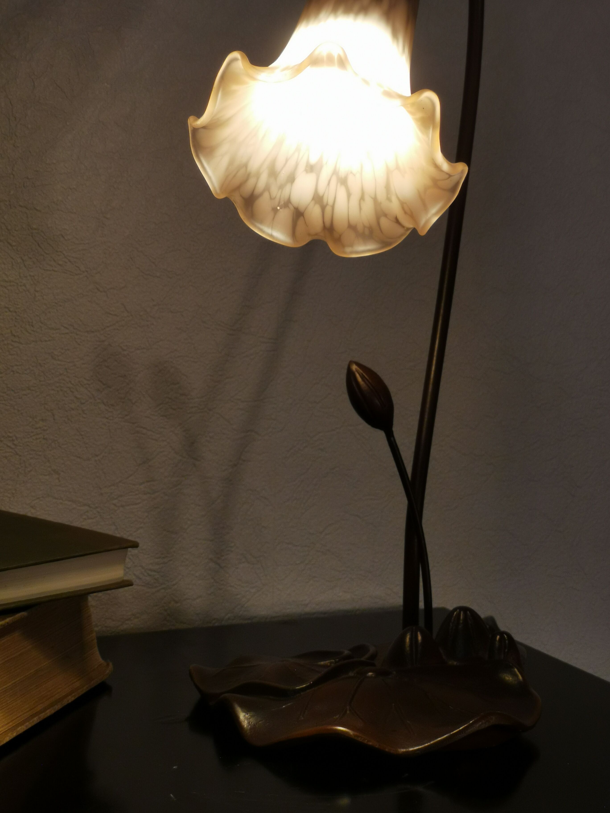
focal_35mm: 81
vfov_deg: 24.1
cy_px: 406
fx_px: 1903
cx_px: 305
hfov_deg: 18.2
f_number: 2.4
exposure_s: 1/100
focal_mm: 7.48
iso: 64
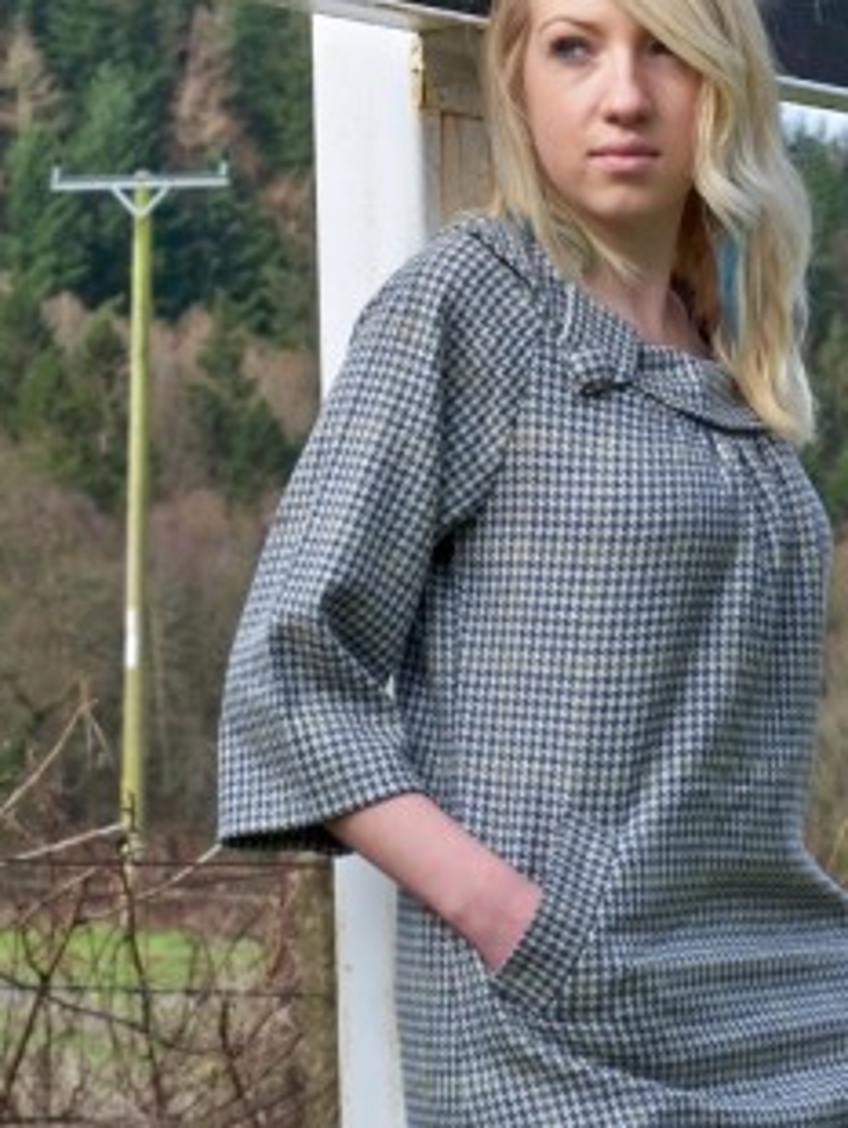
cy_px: 728
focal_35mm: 175
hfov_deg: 8.5
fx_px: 5708
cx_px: 615
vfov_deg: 11.3
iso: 80
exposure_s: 1/200
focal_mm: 18.8
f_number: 4.2
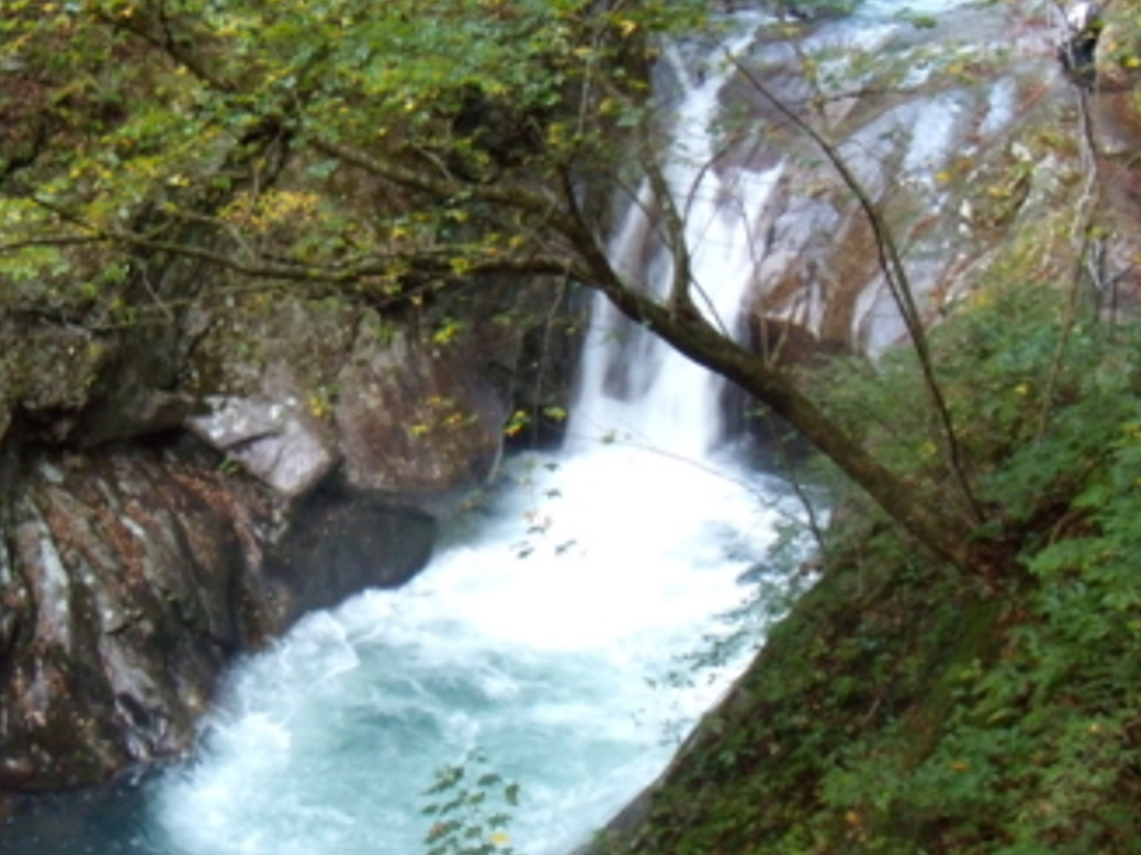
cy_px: 473
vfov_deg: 26.5
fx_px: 1812
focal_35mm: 55
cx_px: 468
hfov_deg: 34.9
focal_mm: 6.4
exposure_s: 1/20
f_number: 3.6
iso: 400
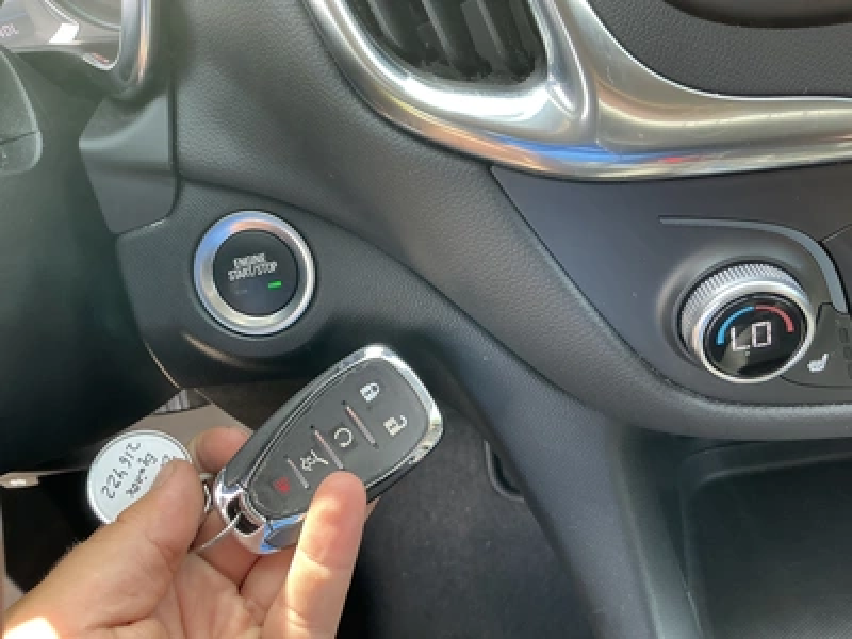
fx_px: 689
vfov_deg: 49.7
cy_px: 320
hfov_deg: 63.4
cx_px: 426
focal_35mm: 28
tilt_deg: -38.9
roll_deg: +18.2
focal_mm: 3
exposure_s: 1/113
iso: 64
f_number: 1.8
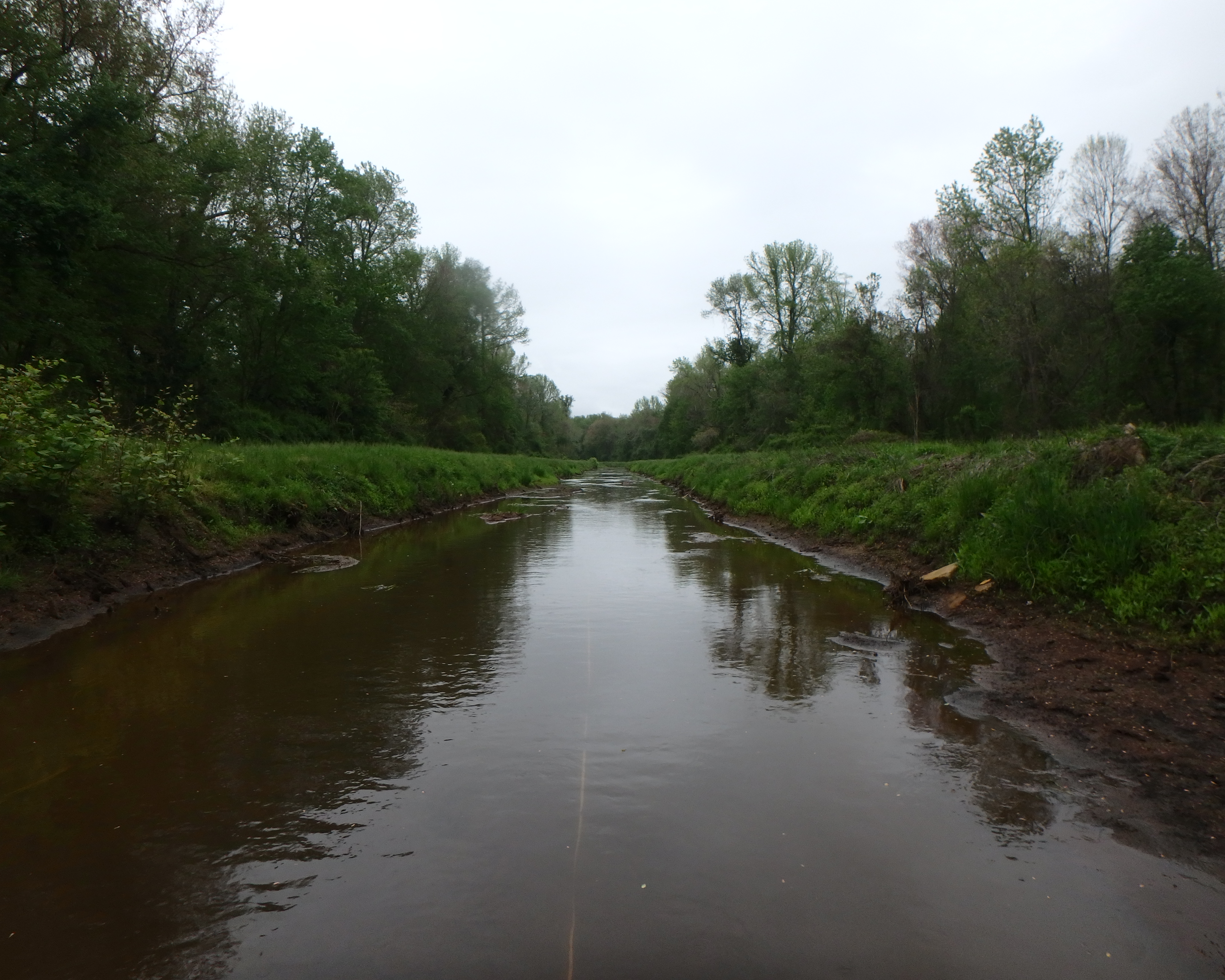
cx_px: 626
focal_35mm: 22
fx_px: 798
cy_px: 491
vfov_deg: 63.1
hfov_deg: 75.0
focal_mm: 3.7
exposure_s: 1/400
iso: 125
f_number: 3.5
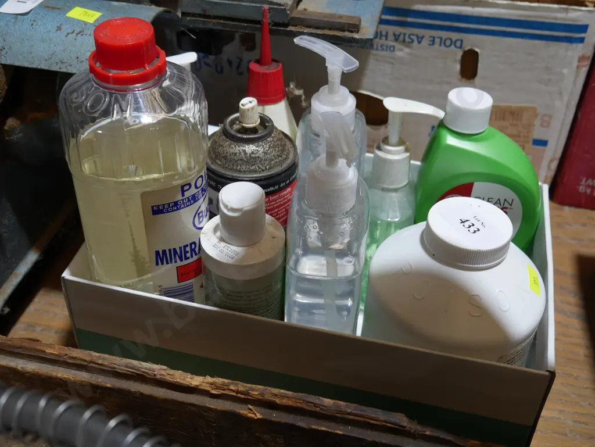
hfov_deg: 46.8
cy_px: 224
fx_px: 688
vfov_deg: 36.0
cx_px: 298
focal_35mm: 40
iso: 250
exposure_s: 1/60
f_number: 4.5
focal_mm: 20
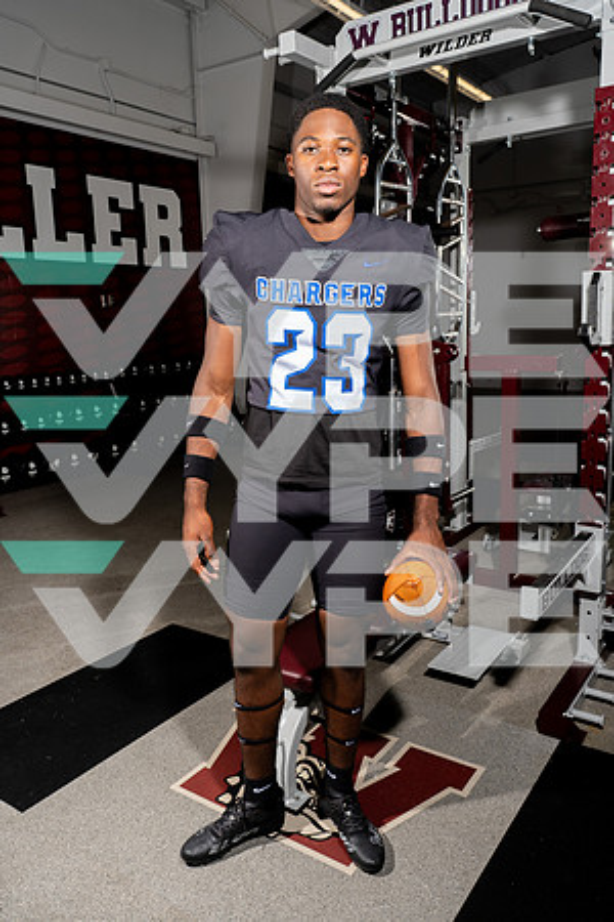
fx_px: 716
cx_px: 307
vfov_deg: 65.5
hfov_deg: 46.4
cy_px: 461
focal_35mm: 28
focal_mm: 28
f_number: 8
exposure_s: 1/250
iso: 200
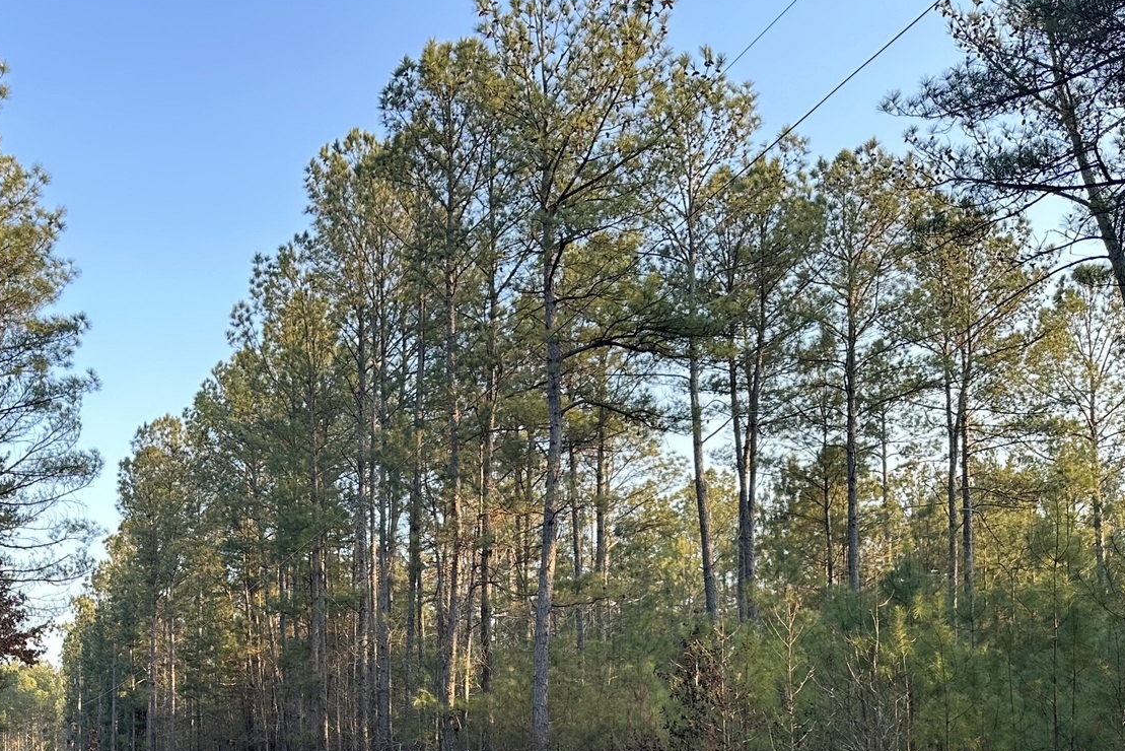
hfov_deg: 41.5
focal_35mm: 45
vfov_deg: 28.1
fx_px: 1407
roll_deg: +0.7
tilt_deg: +0.8
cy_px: 746
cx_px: 205
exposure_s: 1/265
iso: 80
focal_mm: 6.86
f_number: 1.78
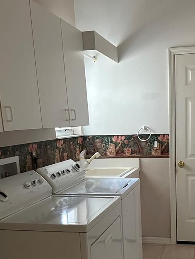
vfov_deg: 40.9
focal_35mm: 45
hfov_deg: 31.8
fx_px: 338
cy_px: 193
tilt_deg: -11.6
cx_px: 137
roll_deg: +1.7
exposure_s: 1/60
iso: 800
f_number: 1.78
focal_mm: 6.86
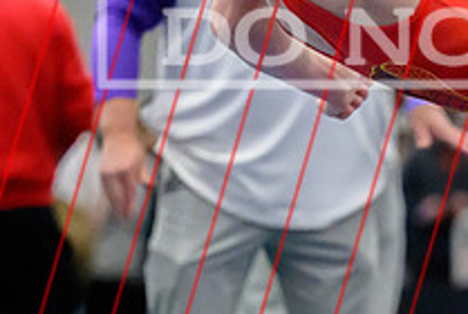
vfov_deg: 3.1
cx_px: 356
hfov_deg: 4.6
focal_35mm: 449
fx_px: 5845
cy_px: 152
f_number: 2.8
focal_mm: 130
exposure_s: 1/800
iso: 25600
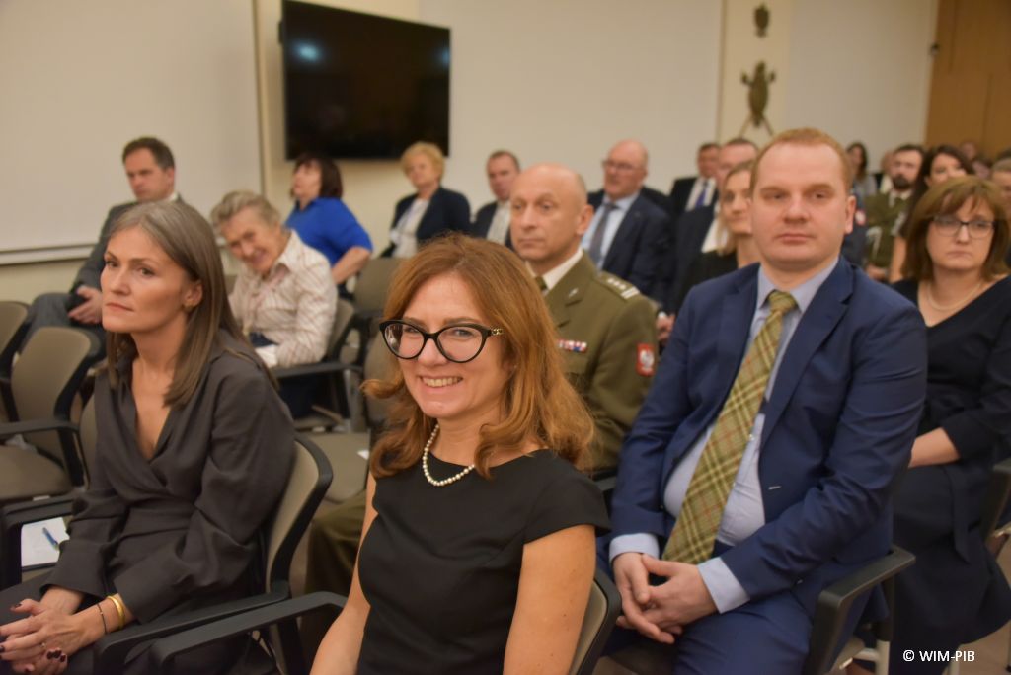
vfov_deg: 41.2
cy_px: 338
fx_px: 899
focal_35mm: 32
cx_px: 506
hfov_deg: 58.7
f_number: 3.8
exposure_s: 1/50
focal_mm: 32
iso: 6400
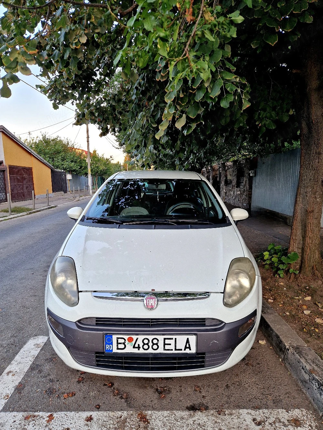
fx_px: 286
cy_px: 215
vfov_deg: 73.9
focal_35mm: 23
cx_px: 162
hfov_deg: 58.9
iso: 100
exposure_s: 1/182
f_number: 1.8
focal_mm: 5.4
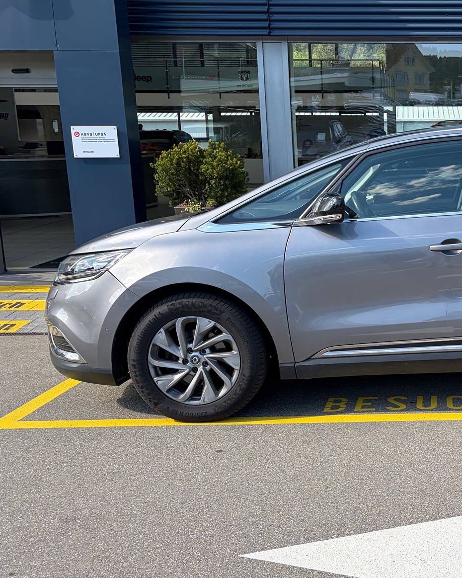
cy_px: 281
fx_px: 752
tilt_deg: -6.7
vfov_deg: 42.0
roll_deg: +0.5
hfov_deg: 31.8
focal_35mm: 44
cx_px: 453
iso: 50
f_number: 1.6
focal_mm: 5.96
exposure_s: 1/830
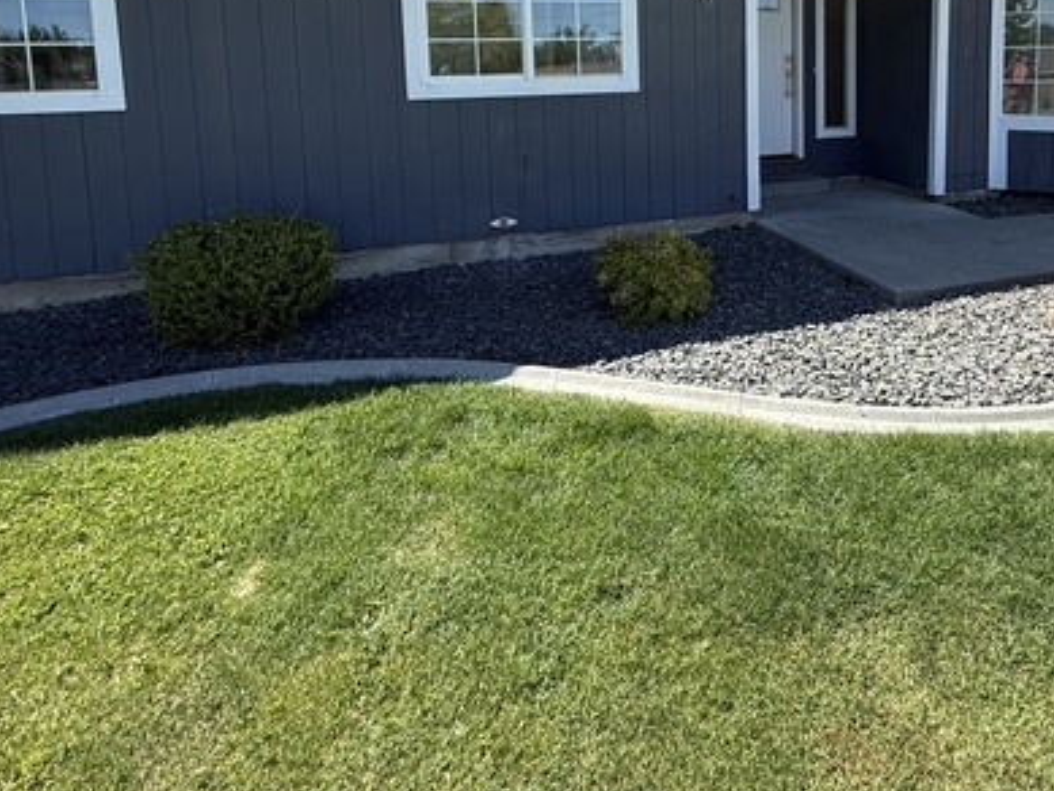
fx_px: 731
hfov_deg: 70.4
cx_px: 662
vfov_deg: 52.5
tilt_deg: -5.0
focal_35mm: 24
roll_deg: +1.5
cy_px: 138
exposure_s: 1/559
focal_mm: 2.22
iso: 50
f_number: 2.2
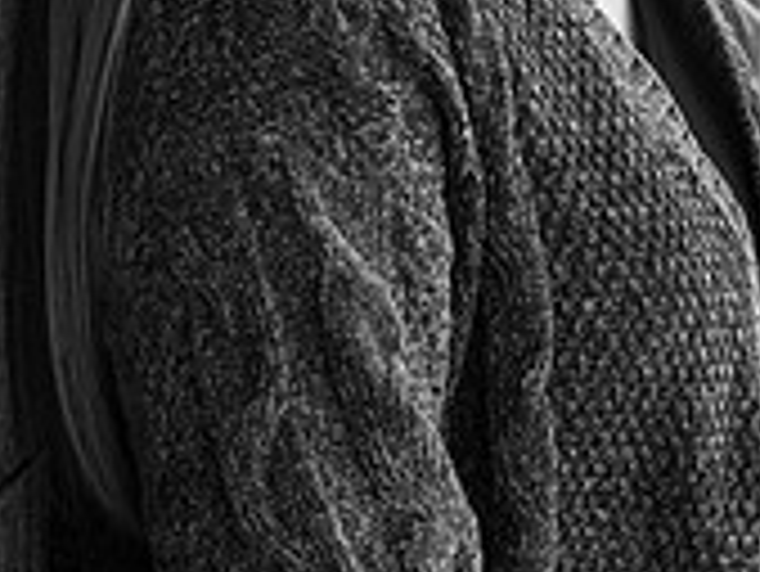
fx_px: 6196
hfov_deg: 7.0
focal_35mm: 282
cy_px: -122
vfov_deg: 5.3
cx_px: 495
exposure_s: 1/200
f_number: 8
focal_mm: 110
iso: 400
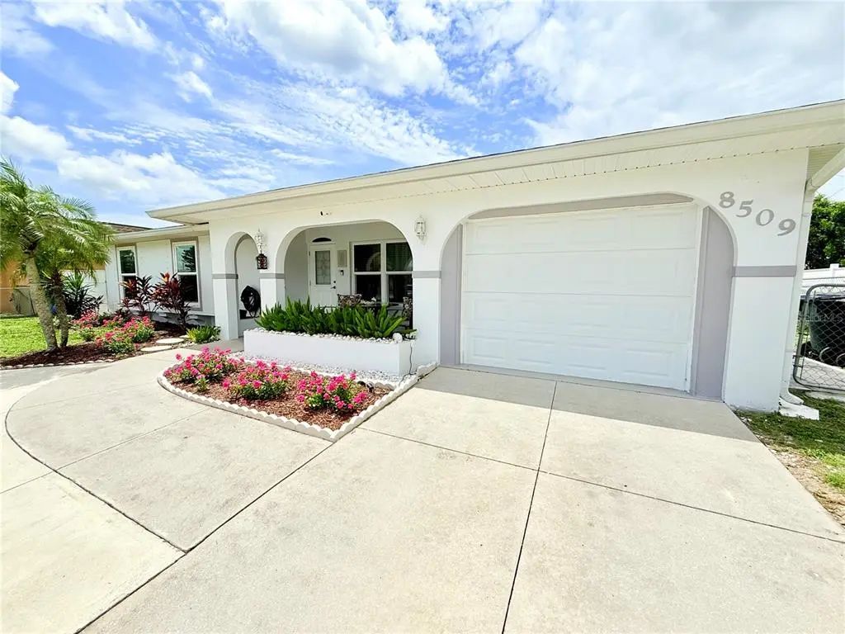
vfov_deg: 85.7
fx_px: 342
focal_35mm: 14
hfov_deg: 102.1
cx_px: 422
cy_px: 317
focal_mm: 2.22
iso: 50
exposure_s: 1/3460
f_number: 2.2
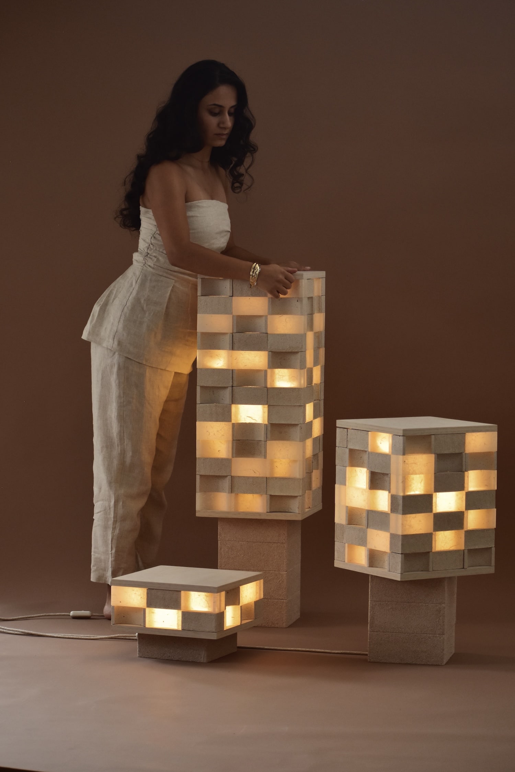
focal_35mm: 105
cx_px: 258
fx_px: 2253
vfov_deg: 19.5
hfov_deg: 13.0
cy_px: 386
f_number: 5
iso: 560
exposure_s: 1/60
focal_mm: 70
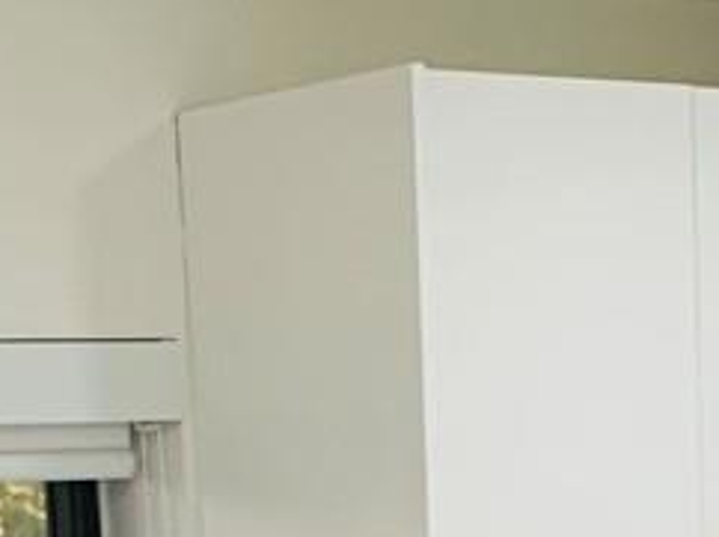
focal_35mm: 172
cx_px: 110
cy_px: 1397
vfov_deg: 7.8
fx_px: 3569
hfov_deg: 11.4
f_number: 1.8
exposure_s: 1/60
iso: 125
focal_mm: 4.25
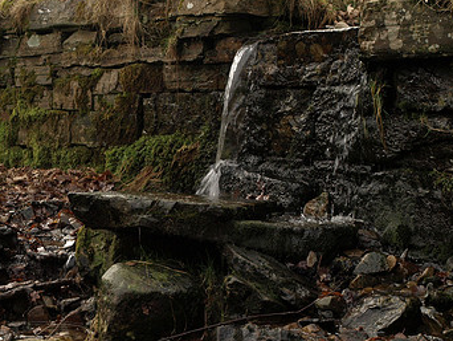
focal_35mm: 78
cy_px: 247
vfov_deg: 18.8
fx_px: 1021
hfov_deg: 24.6
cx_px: 91
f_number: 8
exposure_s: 1/100
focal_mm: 23
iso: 200
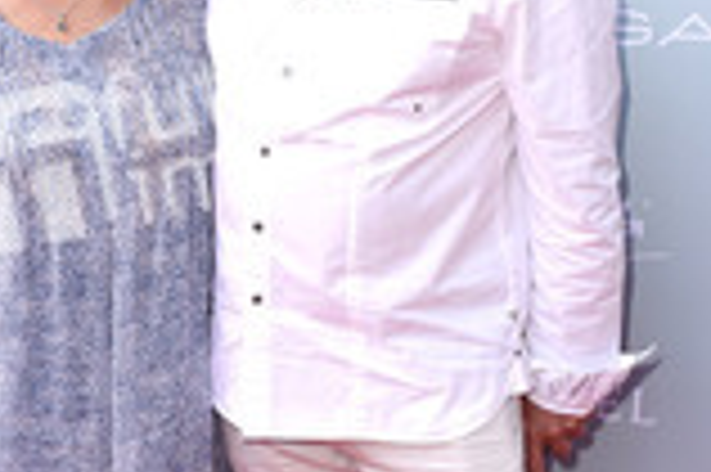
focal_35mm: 87
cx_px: 306
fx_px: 1722
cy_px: 373
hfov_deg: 23.3
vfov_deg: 15.5
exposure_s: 1/160
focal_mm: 23
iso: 320
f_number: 6.3
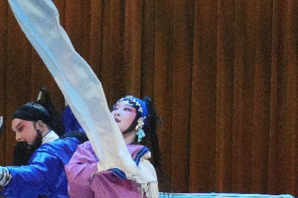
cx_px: 92
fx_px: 2317
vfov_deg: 4.9
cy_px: 124
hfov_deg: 7.4
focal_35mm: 280
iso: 12800
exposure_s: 1/640
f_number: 16
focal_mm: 88
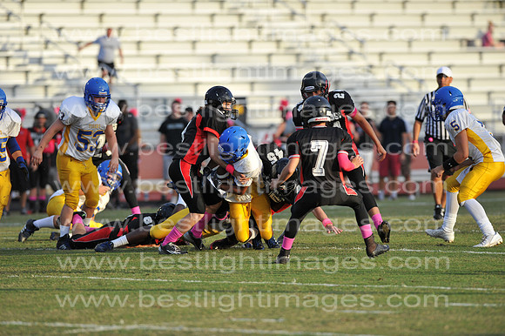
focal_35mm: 300
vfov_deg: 4.6
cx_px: 252
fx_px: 4206
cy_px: 168
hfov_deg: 6.9
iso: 1000
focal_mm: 300
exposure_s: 1/2500
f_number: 4
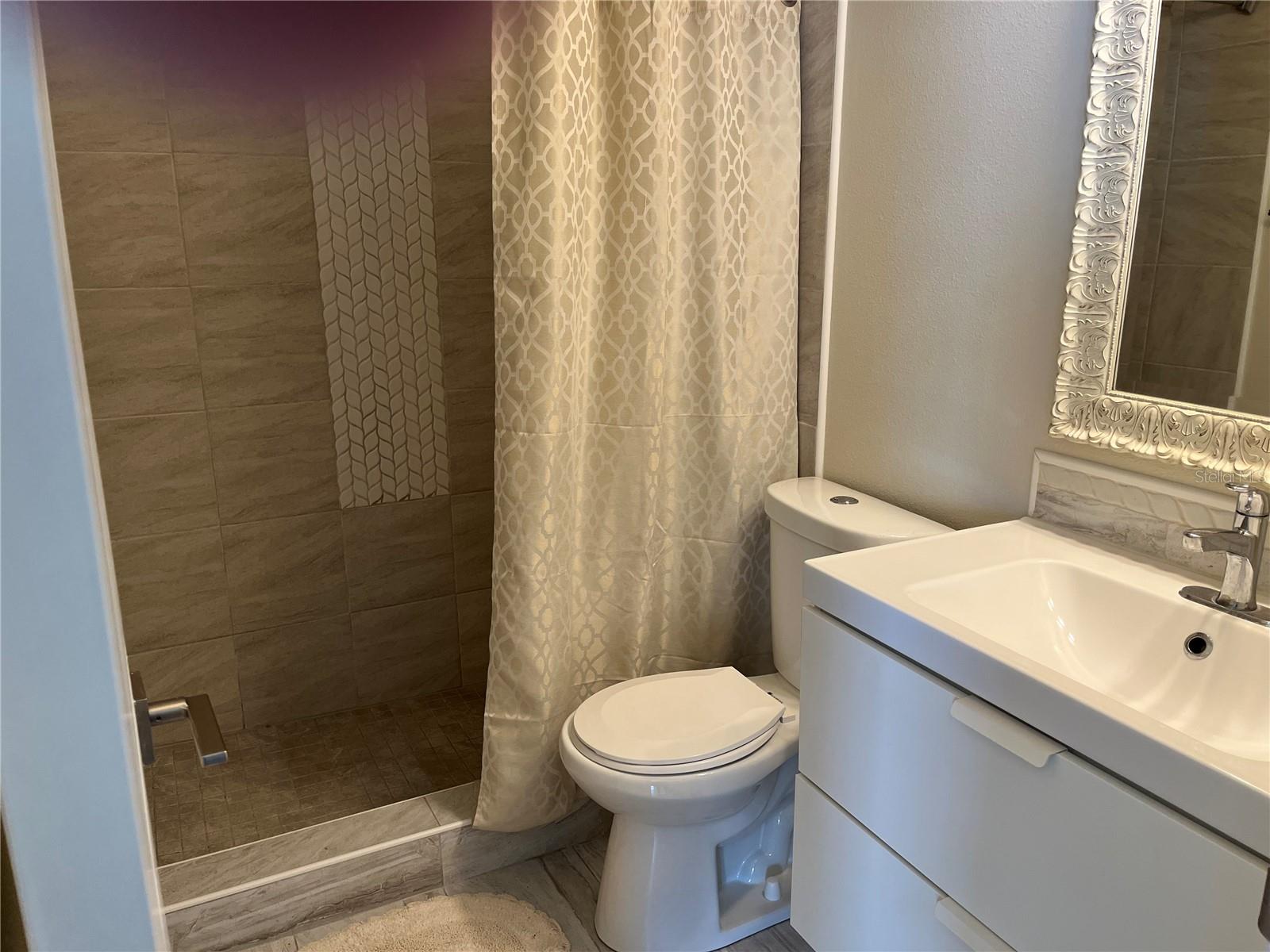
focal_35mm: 26
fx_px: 954
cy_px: 476
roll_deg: +0.5
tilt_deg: -14.5
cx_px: 635
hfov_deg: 67.3
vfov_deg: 53.1
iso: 125
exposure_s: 1/120
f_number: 1.6
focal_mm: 5.1
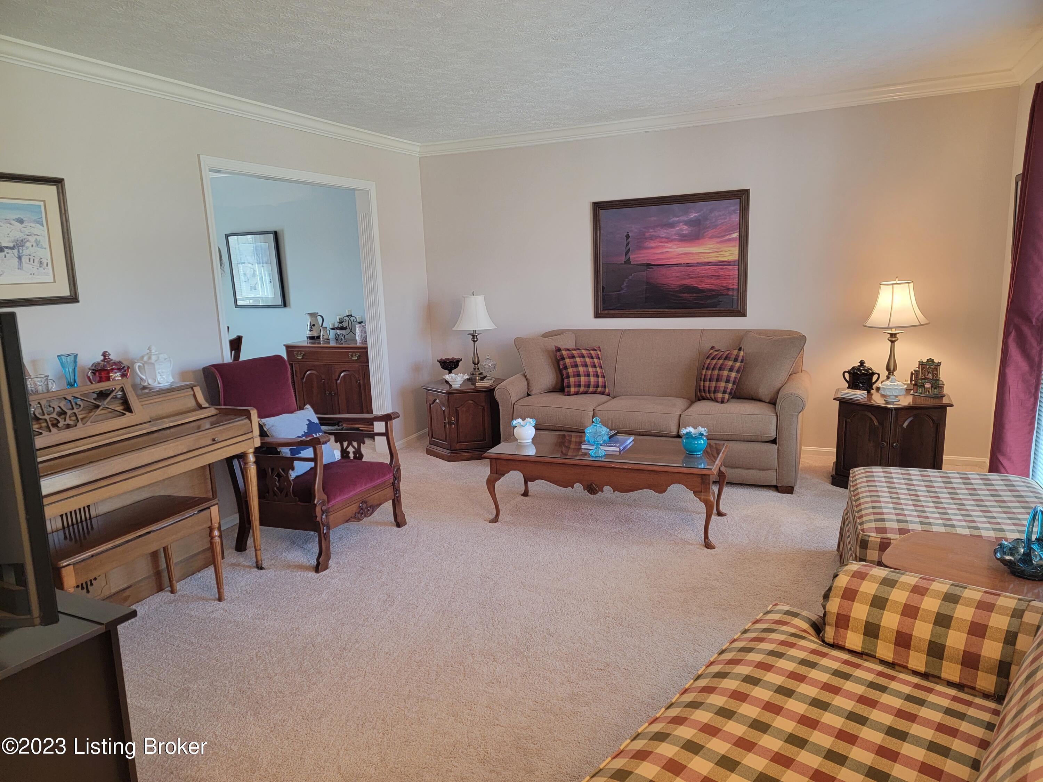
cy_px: 391
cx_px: 522
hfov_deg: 71.6
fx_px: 723
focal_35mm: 24
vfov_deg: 56.8
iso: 250
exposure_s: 1/60
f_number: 1.8
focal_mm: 6.7
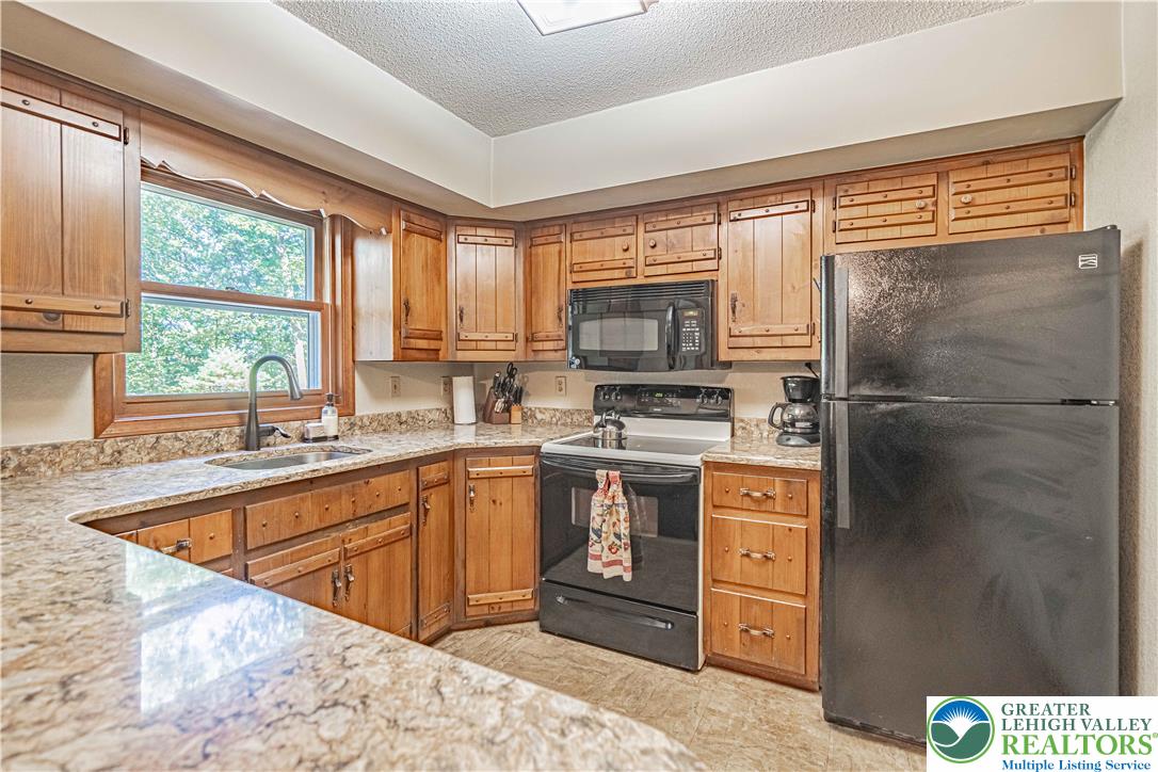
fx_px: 515
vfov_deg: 73.7
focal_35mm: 16
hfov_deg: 96.7
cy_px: 386
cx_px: 579
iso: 1000
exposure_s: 1/250
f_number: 4
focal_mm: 16
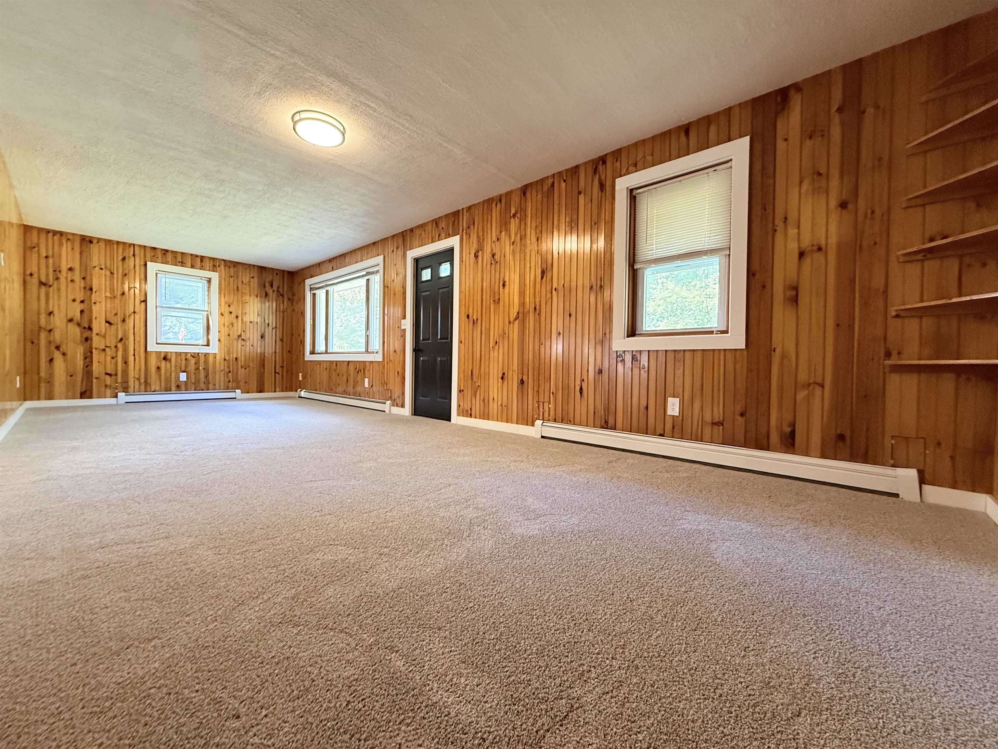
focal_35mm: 14
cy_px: 374
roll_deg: -1.2
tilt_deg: -1.6
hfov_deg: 102.1
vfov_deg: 85.7
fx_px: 404
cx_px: 499
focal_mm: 2.22
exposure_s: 1/120
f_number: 2.2
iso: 640
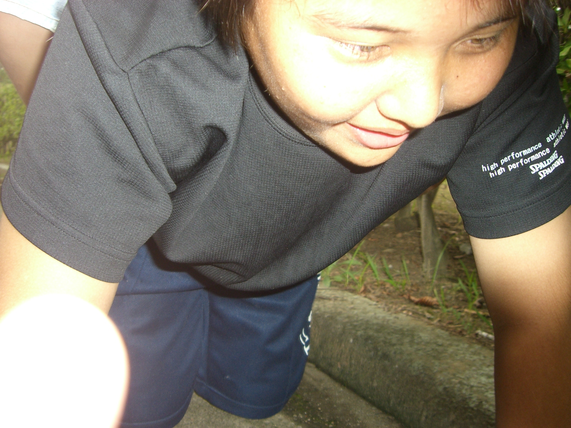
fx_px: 627
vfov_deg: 37.7
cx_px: 286
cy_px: 214
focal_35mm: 38
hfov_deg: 49.0
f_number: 2.7
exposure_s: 1/60
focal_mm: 6.2
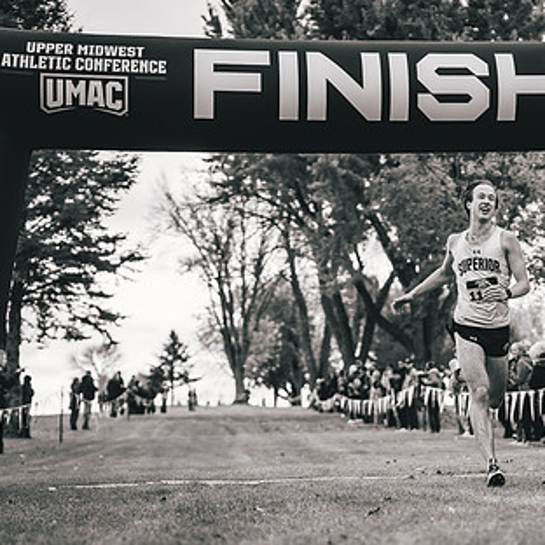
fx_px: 1496
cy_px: 273
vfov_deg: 20.6
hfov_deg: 20.3
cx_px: 479
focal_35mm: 84
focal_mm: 52
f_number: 2
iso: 200
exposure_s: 1/3200
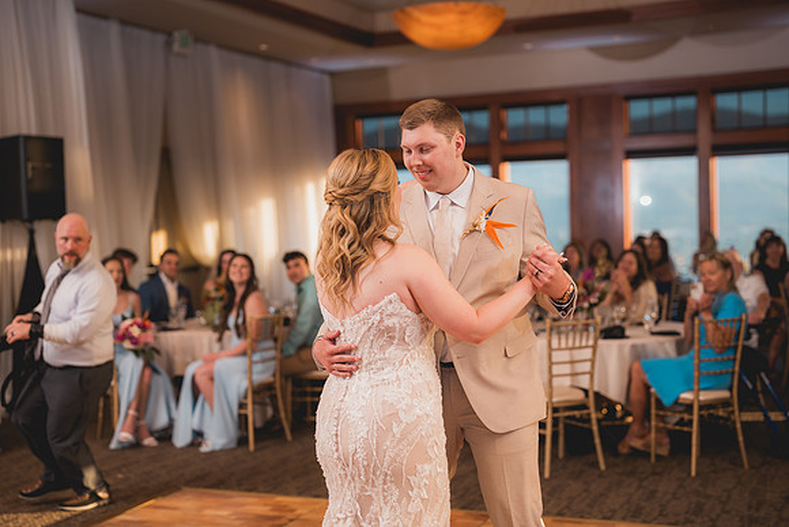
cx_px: 394
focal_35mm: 50
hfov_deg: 39.6
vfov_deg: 27.0
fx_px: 1096
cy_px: 264
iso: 125
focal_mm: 50
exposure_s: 1/250
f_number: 1.8
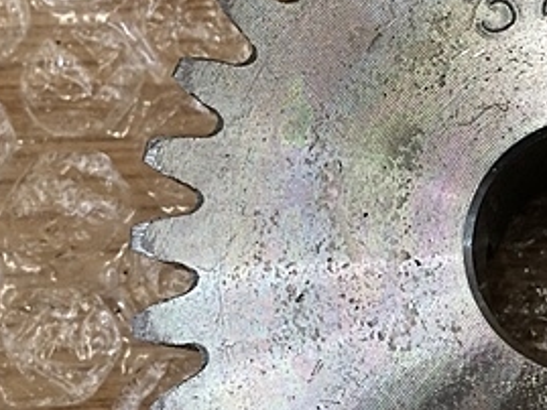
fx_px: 1091
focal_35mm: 69
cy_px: 258
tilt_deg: -82.2
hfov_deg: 26.5
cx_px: 557
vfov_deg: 21.3
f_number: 2.2
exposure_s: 1/30
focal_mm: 4.15
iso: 32
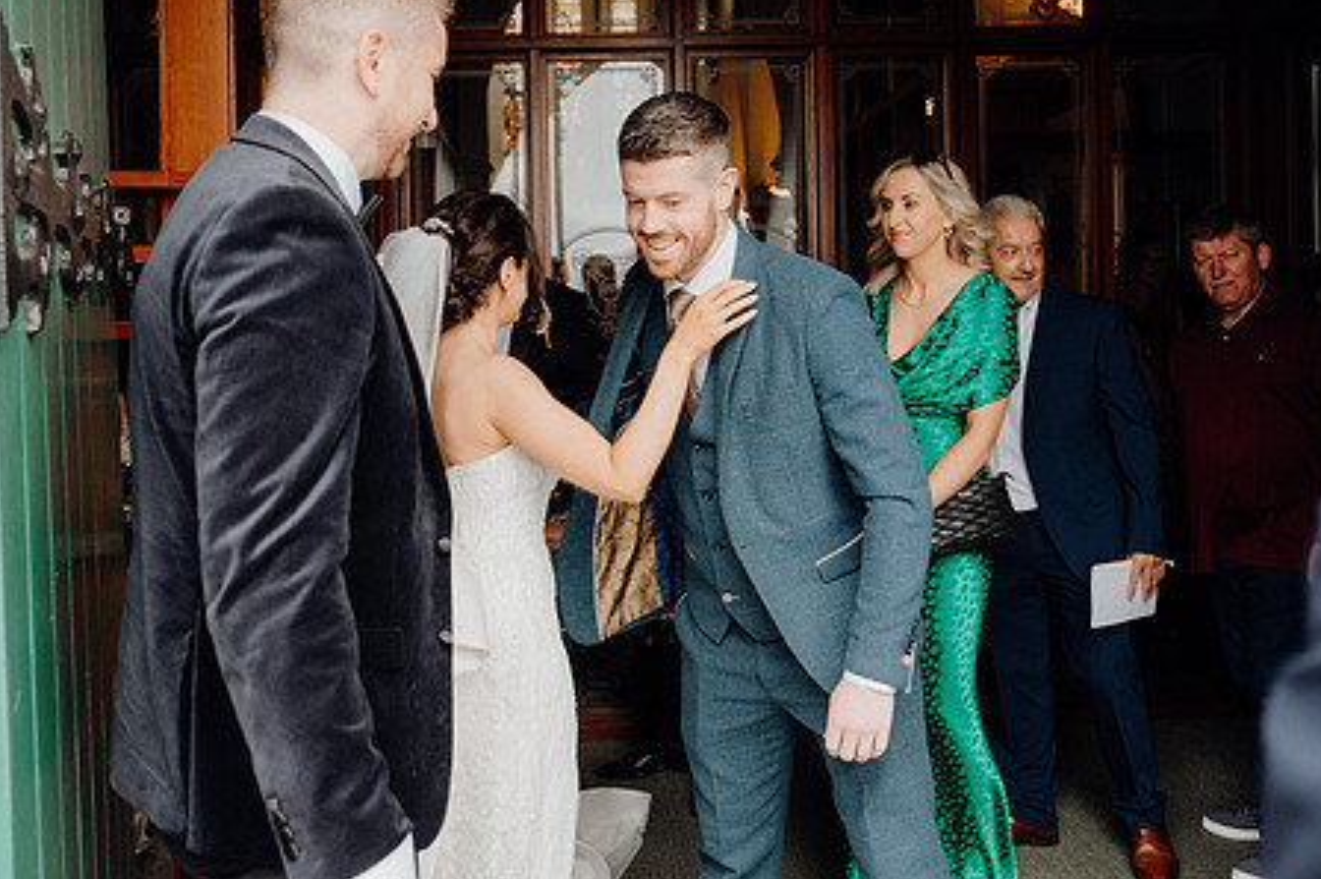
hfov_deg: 54.4
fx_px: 1283
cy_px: 344
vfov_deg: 37.6
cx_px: 599
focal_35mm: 35
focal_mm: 27
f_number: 3.5
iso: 320
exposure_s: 1/200
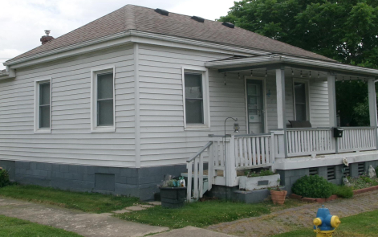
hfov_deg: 37.4
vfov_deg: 24.0
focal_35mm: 54
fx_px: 557
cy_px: 99
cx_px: 157
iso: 100
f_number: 11.8
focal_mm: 6.4
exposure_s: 1/120
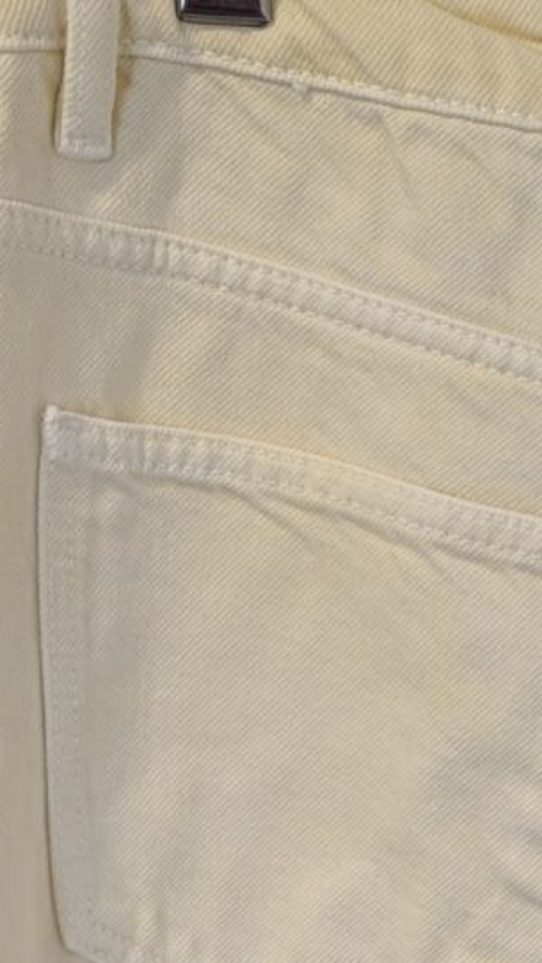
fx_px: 2529
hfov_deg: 11.8
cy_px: 1322
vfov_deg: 19.5
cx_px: 778
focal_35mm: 99
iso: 171
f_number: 1.68
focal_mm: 6.9
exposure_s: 1/60
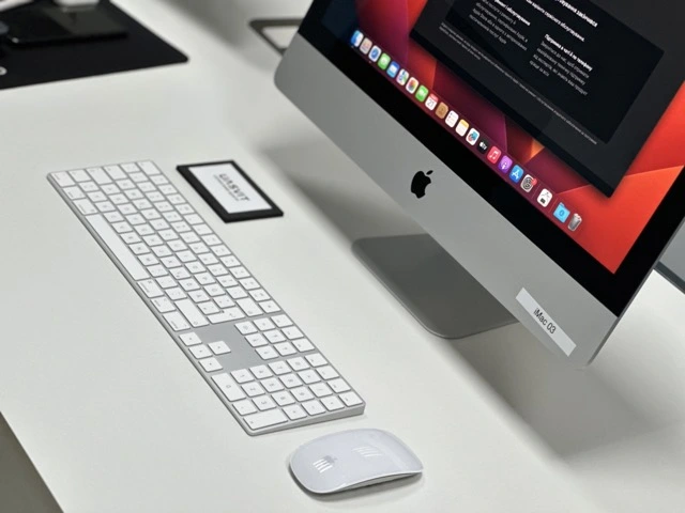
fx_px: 1524
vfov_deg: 19.1
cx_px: 342
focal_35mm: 77
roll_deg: -15.3
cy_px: 256
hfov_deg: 25.3
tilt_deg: -29.8
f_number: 2.8
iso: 125
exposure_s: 1/100
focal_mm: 9
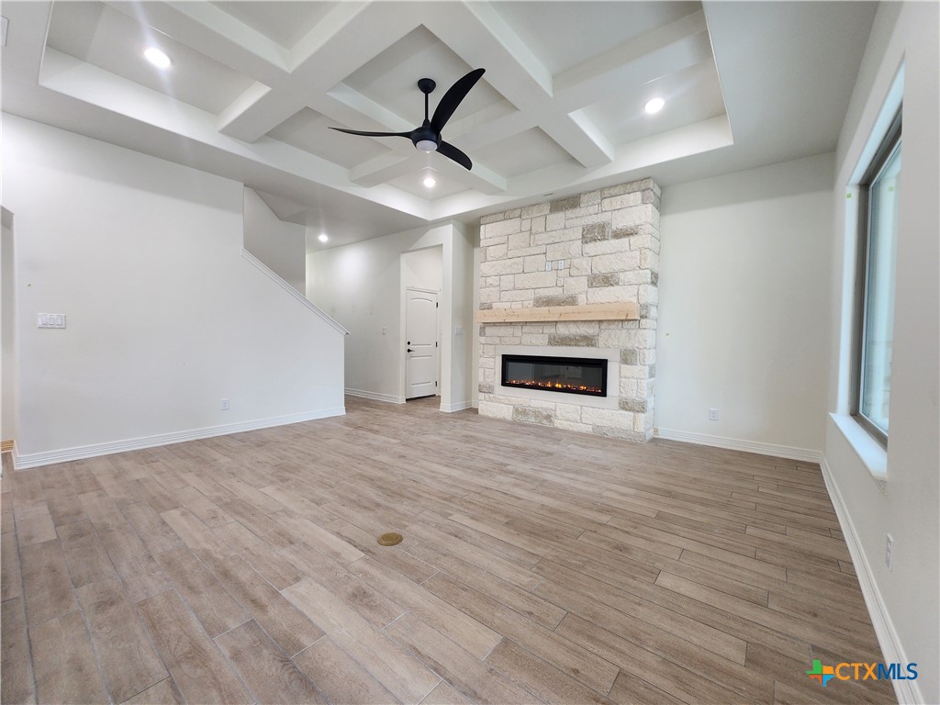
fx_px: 353
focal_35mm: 13
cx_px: 470
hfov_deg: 106.2
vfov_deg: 89.9
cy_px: 352
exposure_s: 1/60
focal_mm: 2.2
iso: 160
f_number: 2.2
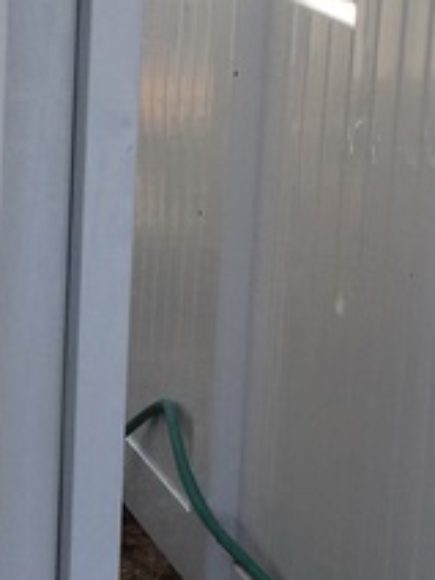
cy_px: 361
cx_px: -342
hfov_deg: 10.0
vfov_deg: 14.1
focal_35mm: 140
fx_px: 2346
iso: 32
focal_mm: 4.15
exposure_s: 1/565
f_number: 2.2
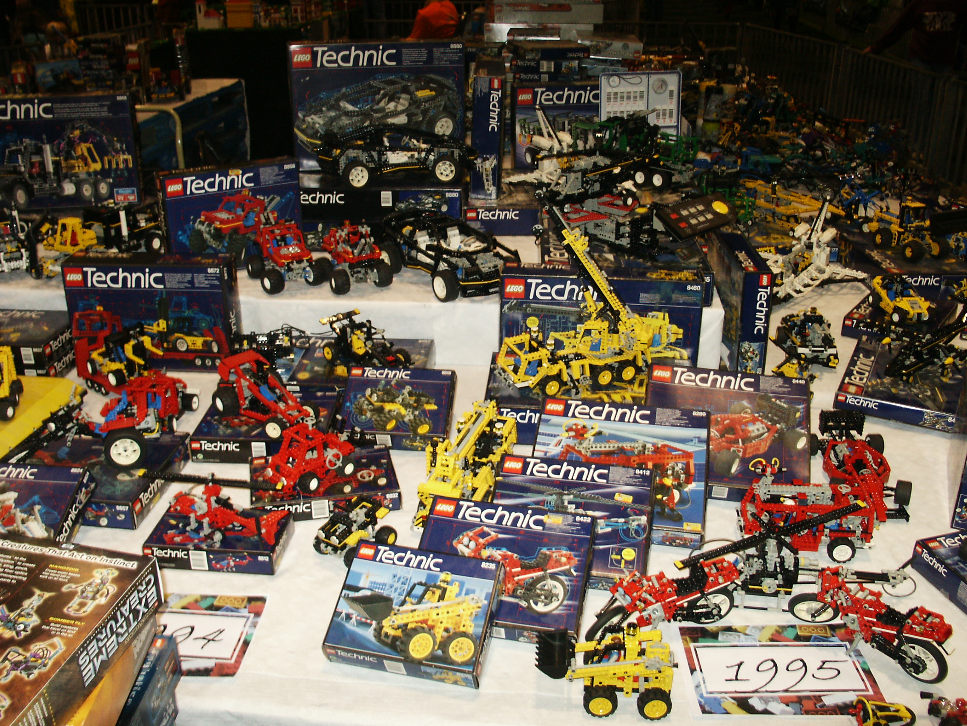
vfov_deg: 40.7
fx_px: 978
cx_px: 484
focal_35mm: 35
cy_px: 363
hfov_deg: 52.6
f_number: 3
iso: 200
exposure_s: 1/45
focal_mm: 7.18
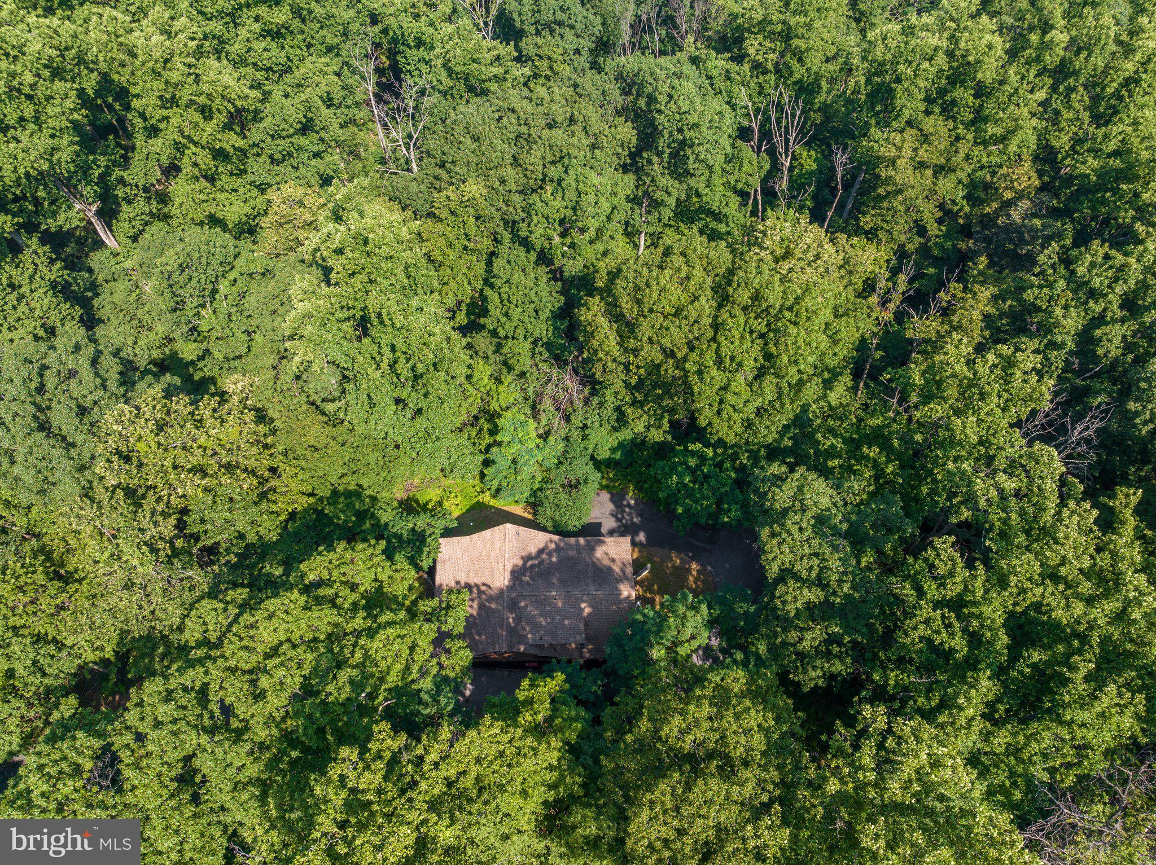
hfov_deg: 71.6
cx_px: 578
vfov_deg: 56.8
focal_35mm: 24
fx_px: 801
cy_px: 432
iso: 100
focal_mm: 12.29
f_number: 4
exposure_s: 1/500
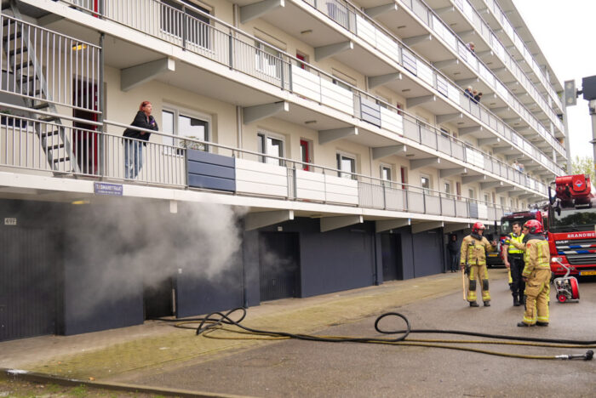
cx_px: 298
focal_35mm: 37
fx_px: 613
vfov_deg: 36.0
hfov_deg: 51.8
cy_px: 199
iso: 640
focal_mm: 25
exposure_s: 1/1250
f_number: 3.2
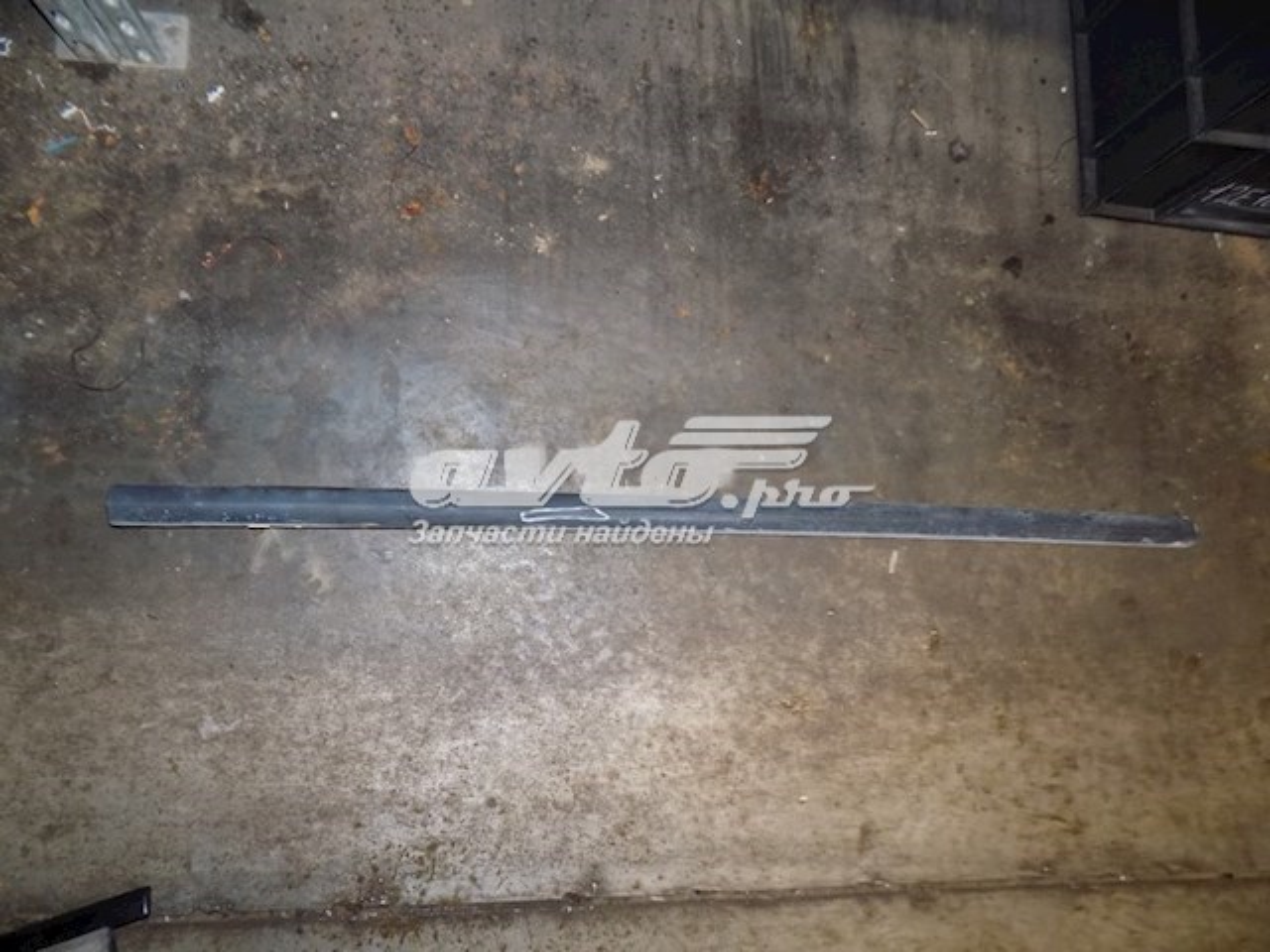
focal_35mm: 23
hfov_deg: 73.9
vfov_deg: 58.9
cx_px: 635
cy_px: 476
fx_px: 844
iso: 200
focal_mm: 4
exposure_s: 1/30
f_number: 3.1
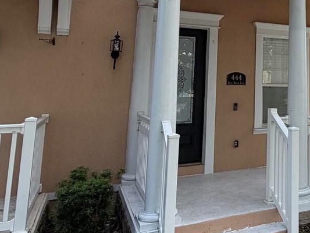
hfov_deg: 38.7
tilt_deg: +7.0
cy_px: 37
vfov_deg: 33.1
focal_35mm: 42
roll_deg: +0.0
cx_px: 323
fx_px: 376
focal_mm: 2.22
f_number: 2.2
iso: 40
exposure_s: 1/242
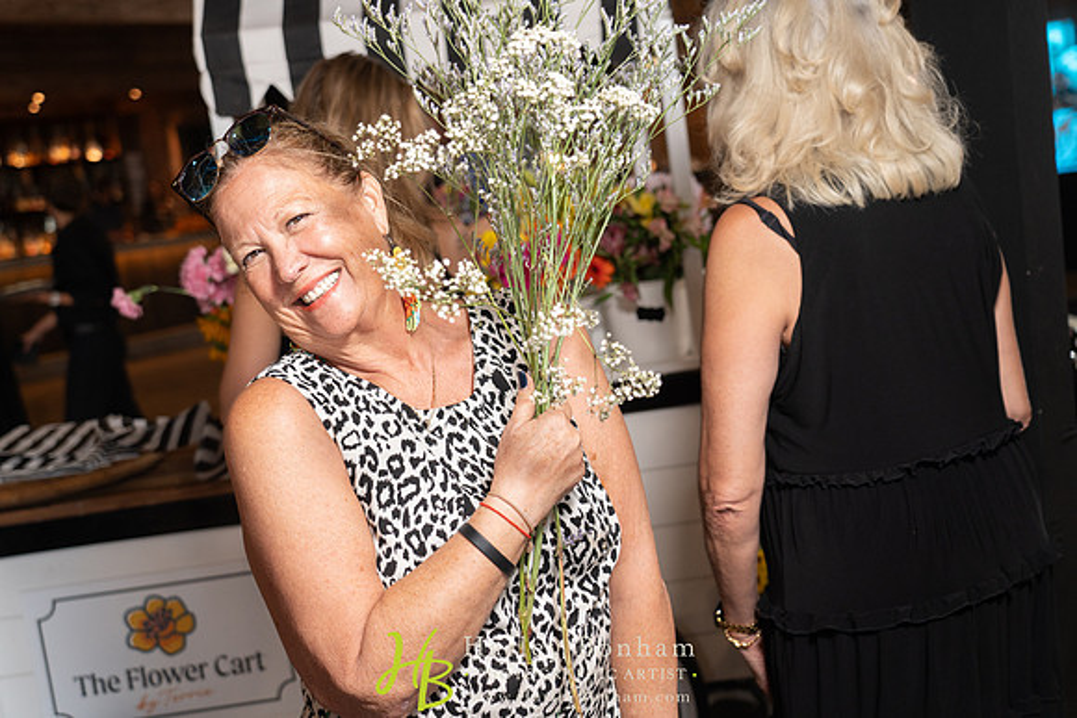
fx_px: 1466
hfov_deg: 40.3
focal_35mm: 49
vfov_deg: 27.5
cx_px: 538
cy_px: 359
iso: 1250
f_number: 4
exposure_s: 1/125
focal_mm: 49
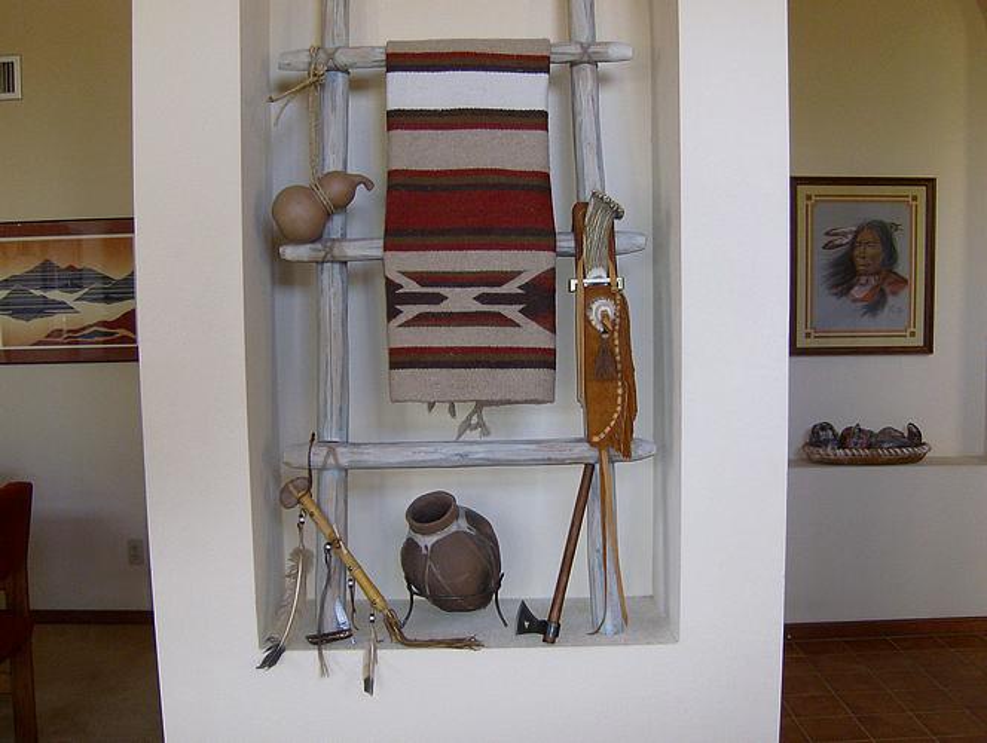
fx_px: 1028
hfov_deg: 51.3
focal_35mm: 36
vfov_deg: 39.8
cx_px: 494
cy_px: 372
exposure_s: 1/60
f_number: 2.8
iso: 200
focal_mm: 6
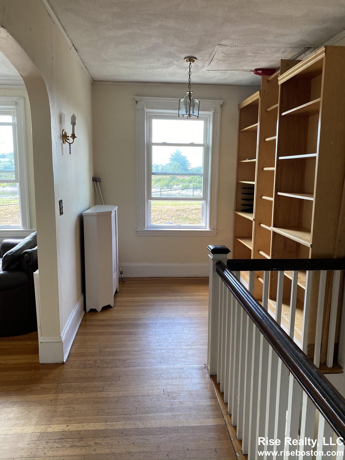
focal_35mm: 26
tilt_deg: -7.7
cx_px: 172
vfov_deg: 67.3
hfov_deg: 53.1
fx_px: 346
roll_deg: -1.5
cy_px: 230
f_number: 1.8
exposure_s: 1/121
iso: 125
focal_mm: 4.25
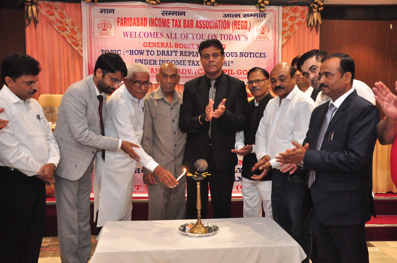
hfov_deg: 49.6
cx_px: 198
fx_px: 430
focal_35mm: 39
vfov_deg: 34.1
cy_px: 132
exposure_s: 1/100
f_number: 5.6
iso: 3200
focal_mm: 26
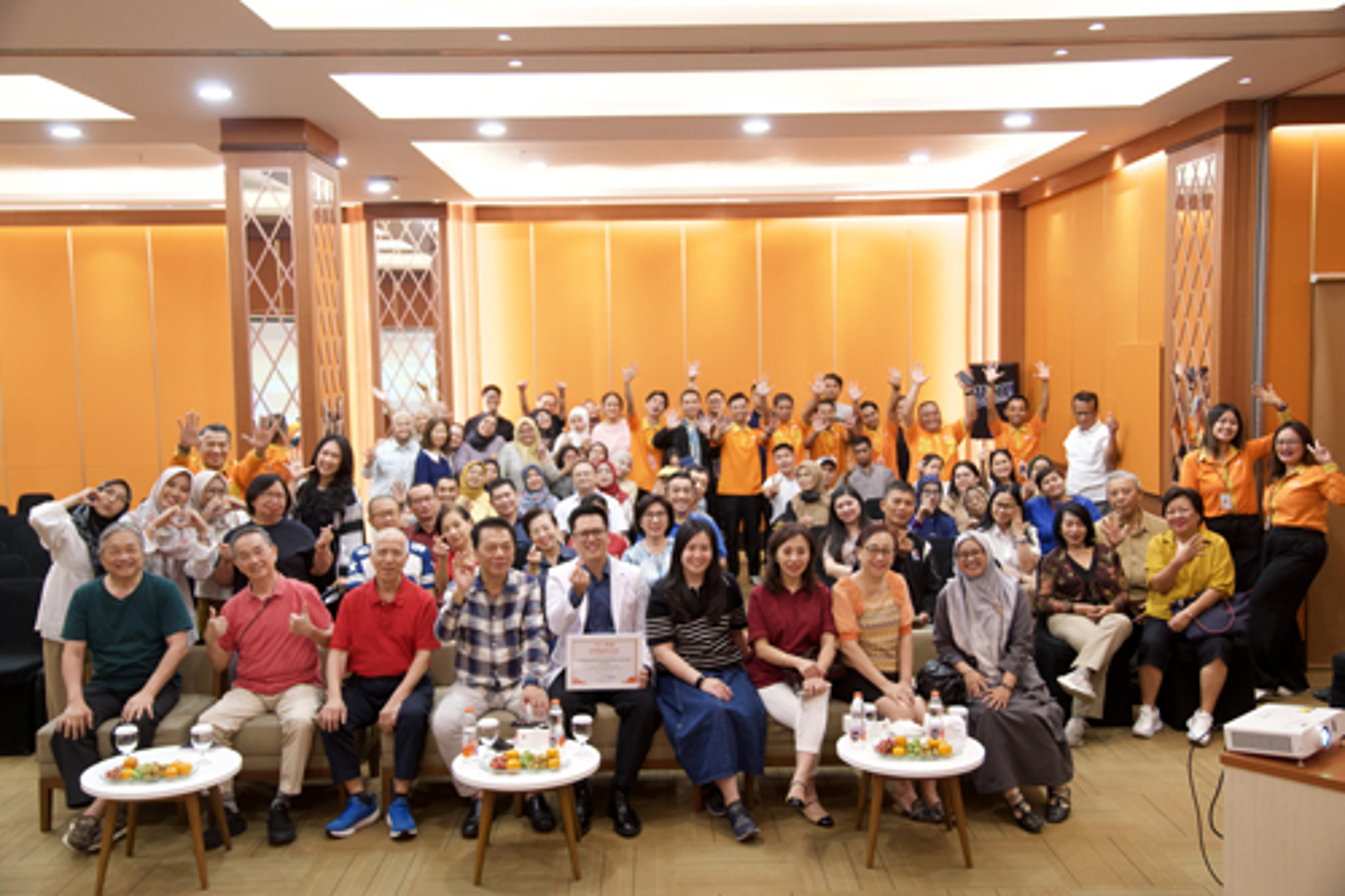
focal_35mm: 34
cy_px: 448
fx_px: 1288
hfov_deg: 55.1
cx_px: 672
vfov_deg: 38.3
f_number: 2.8
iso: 1250
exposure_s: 1/100
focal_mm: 23
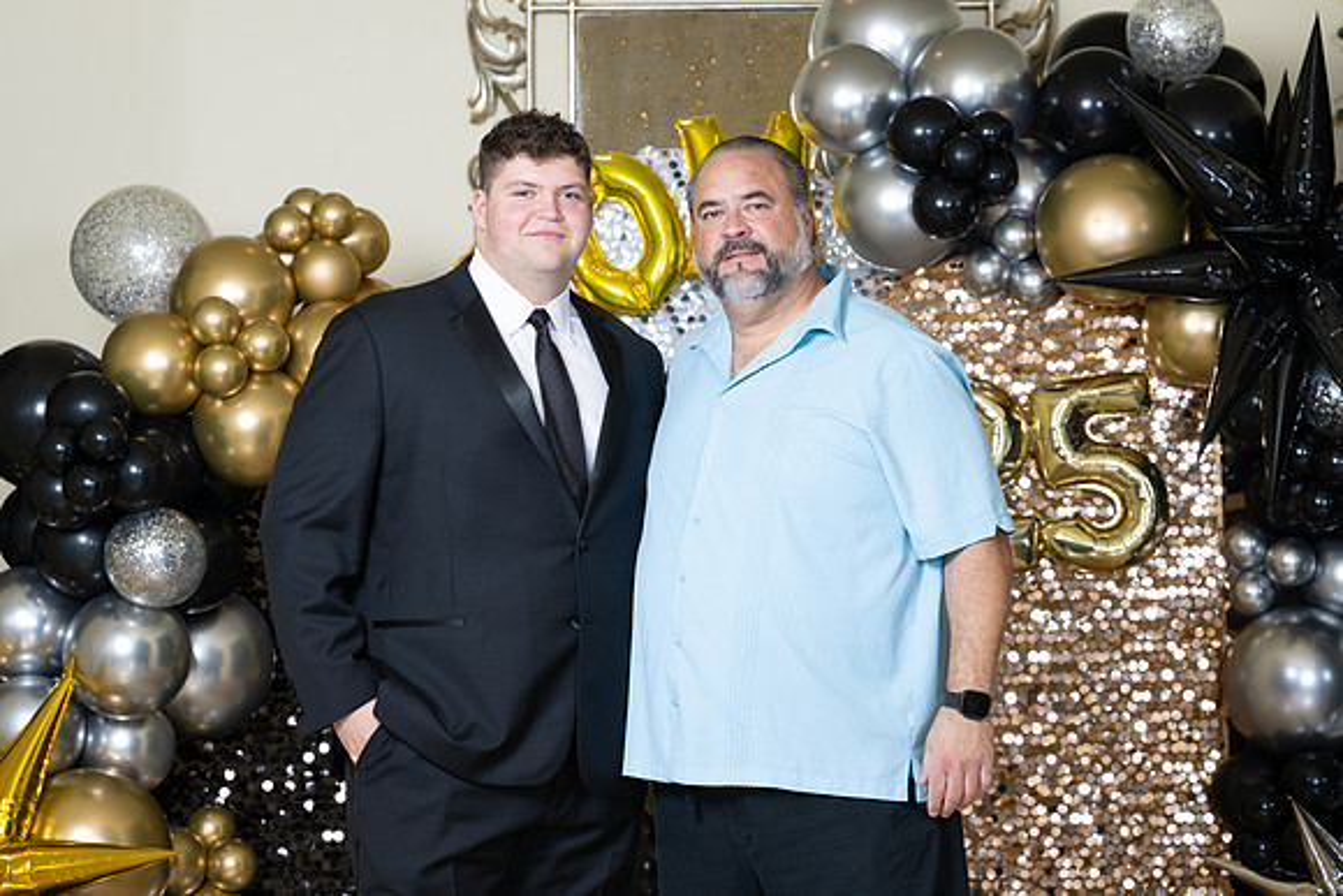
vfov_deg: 11.0
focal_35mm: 125
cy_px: 448
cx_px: 672
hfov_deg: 16.4
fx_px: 4664
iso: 320
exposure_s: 1/100
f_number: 8
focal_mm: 125
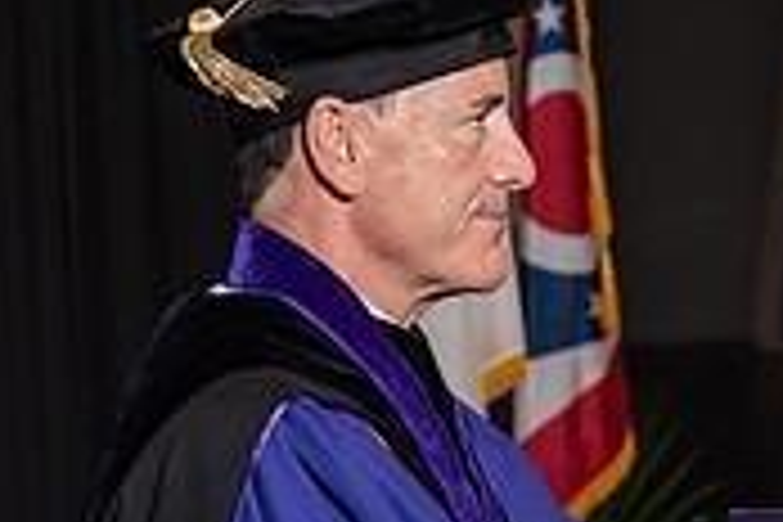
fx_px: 5655
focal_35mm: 260
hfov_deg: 7.9
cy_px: 349
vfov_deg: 5.3
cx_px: 774
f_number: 5
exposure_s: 1/200
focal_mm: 78
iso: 1000
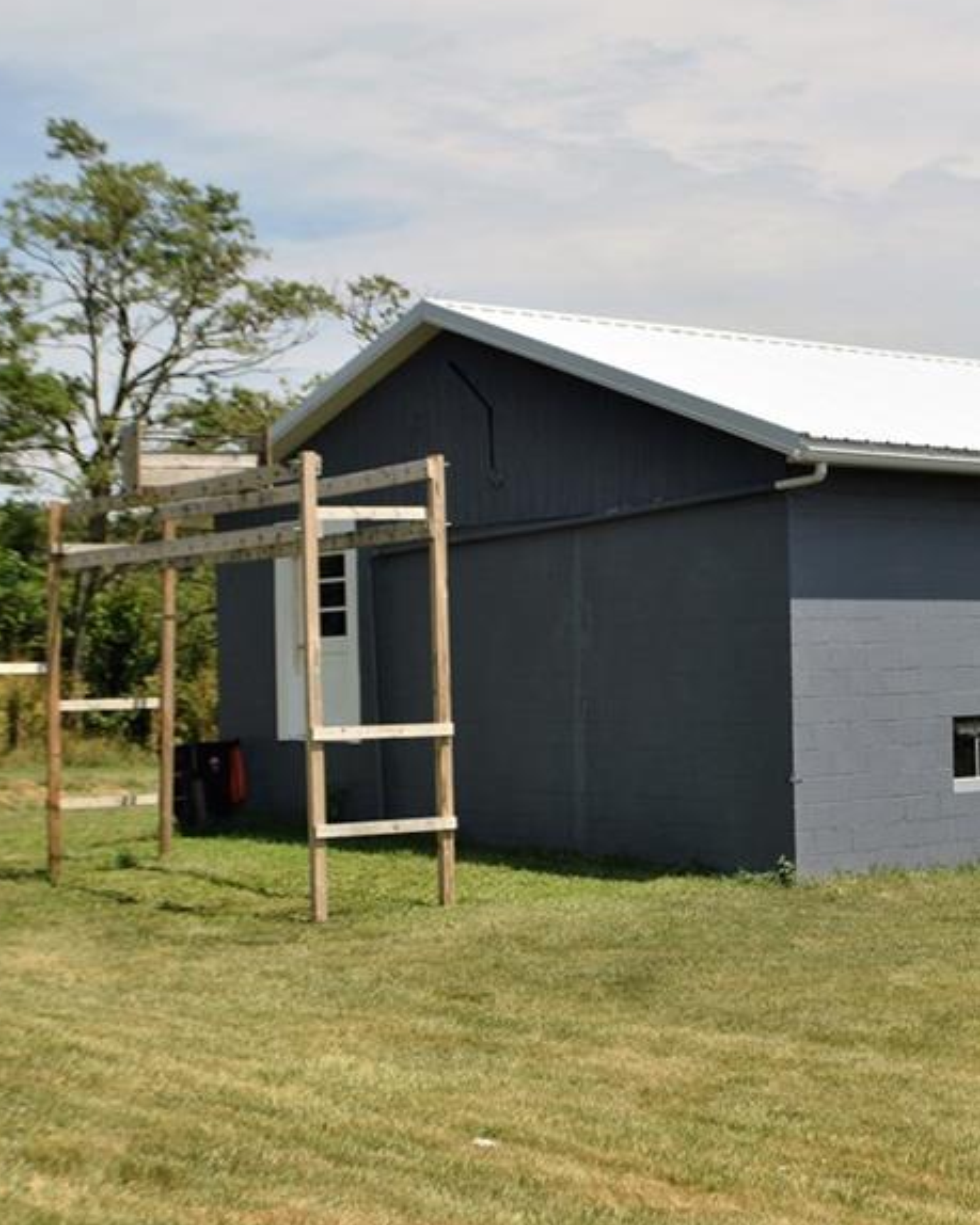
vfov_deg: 24.5
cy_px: 591
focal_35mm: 78
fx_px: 2823
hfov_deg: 19.5
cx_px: 786
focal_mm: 31
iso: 200
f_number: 6.3
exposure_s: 1/1250
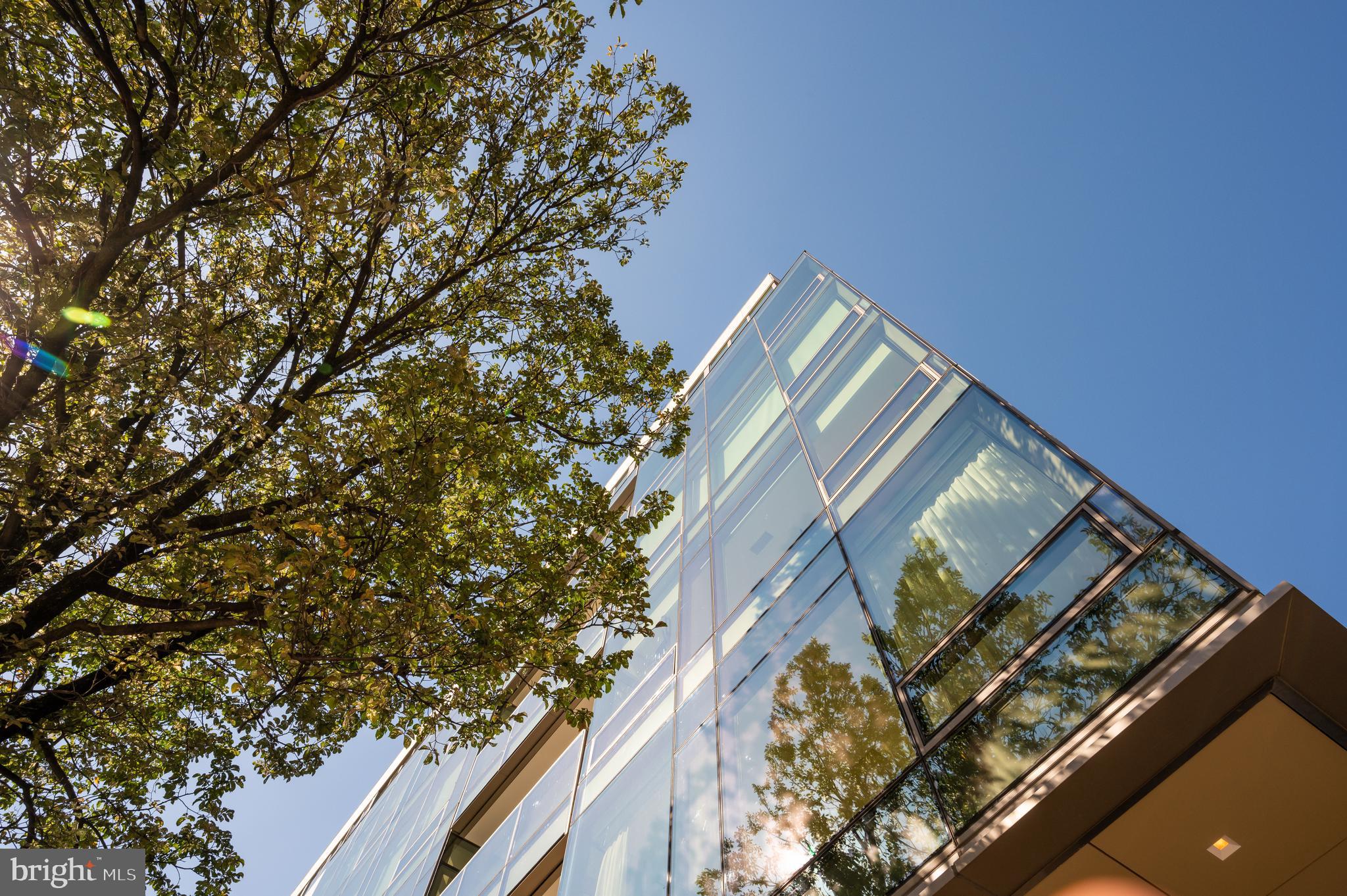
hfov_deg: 84.0
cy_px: 448
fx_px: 748
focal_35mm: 20
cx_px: 674
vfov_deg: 61.8
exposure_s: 1/400
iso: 400
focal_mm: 20
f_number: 11
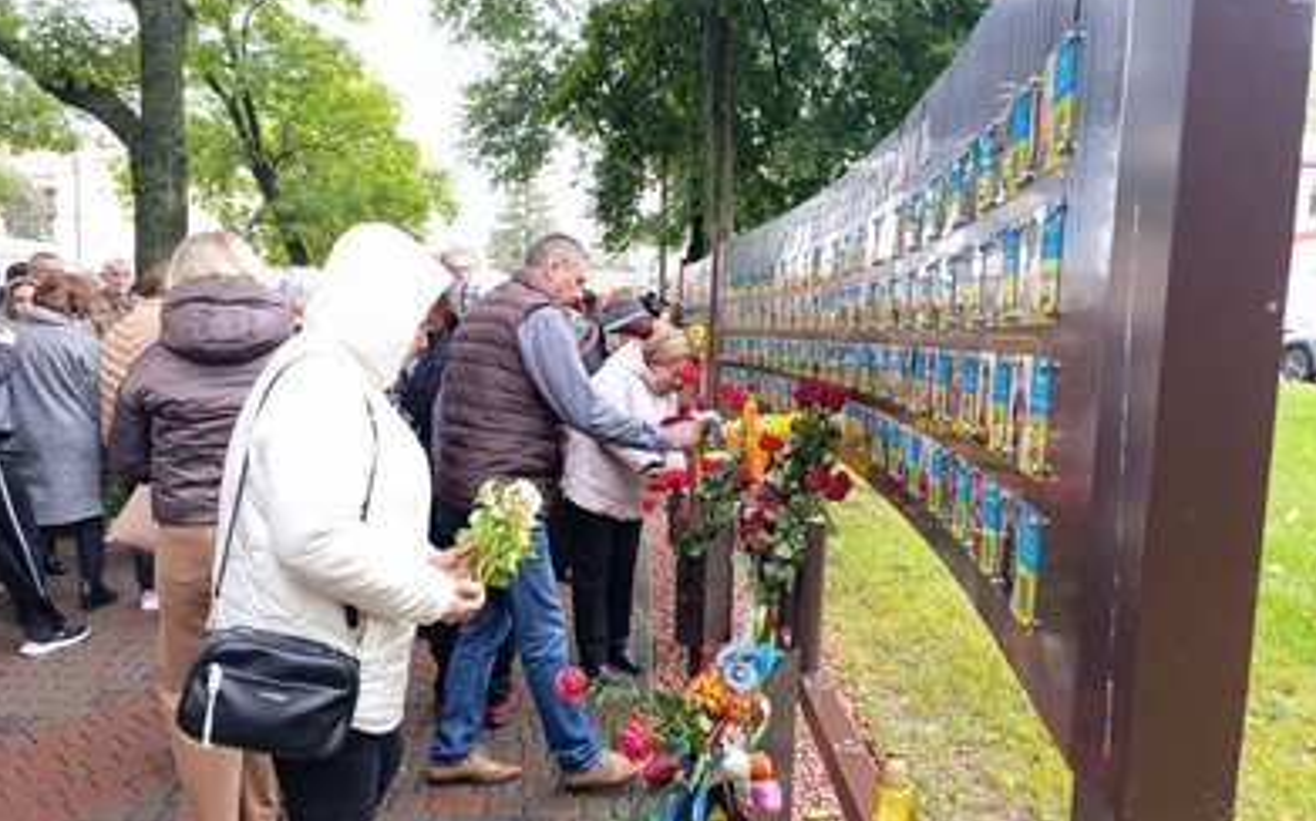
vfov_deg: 49.2
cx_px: 656
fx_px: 896
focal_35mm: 25
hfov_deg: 72.6
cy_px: 416
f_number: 1.6
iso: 400
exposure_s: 1/100
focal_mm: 6.14
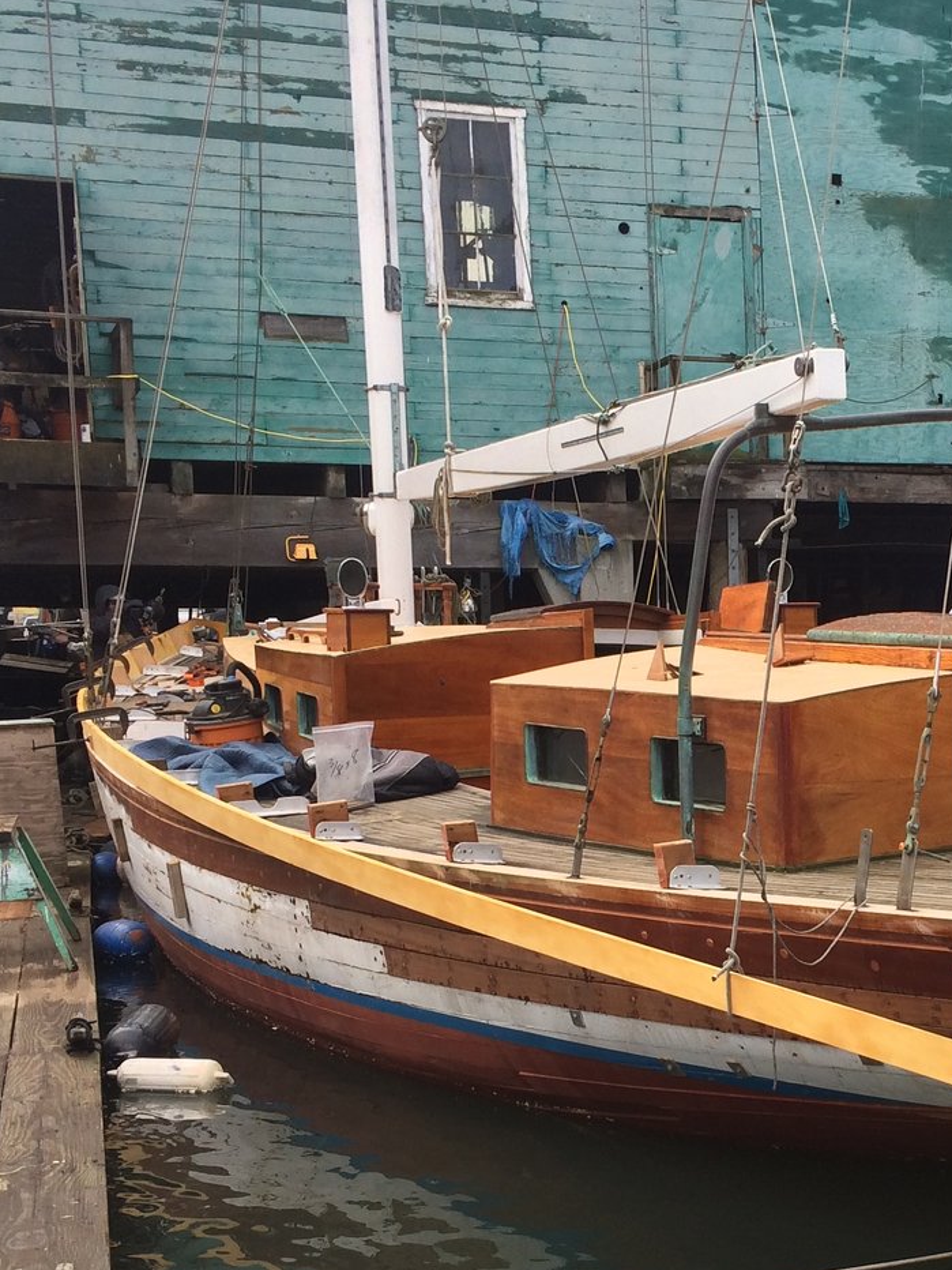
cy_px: 893
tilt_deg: -8.1
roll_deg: +1.0
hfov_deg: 25.1
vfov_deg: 33.9
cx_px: 910
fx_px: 2053
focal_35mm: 56
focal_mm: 4.15
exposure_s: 1/873
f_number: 2.2
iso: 32
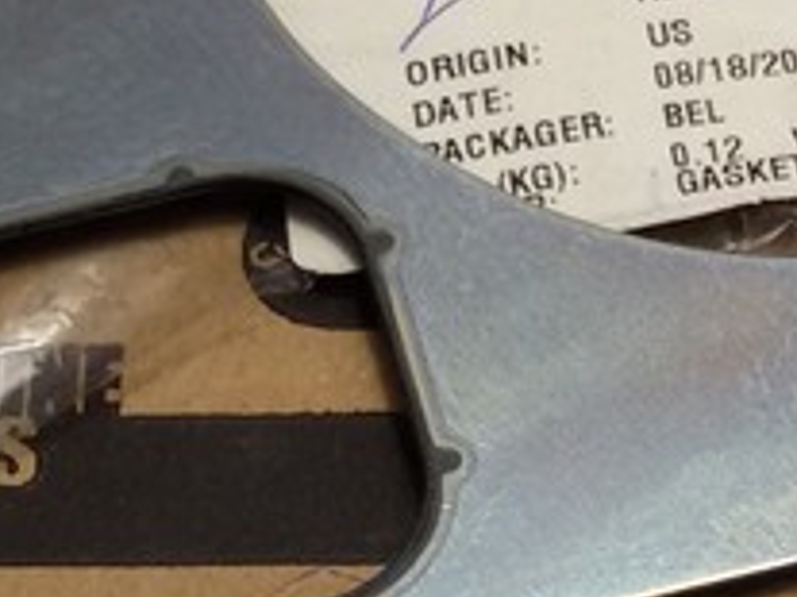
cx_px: 720
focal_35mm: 150
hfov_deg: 13.1
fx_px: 3452
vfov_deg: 9.9
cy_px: 481
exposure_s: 1/100
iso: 64
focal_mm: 2.93
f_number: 2.4
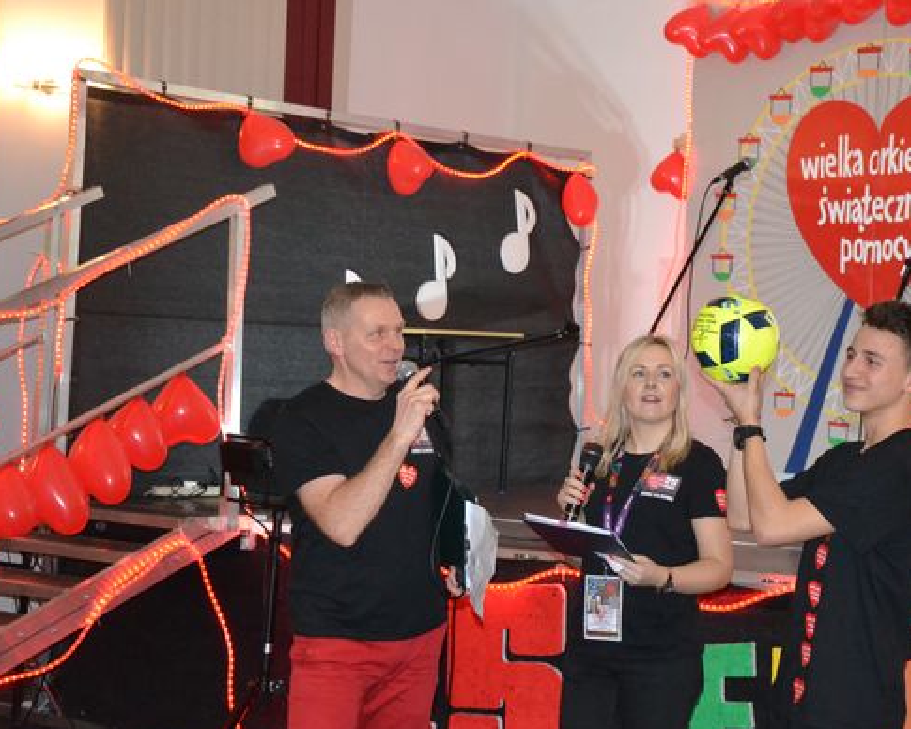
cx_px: 577
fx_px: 2130
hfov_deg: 24.1
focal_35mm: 79
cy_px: 318
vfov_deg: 19.4
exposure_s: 1/60
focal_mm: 34
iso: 3200
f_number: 4.2
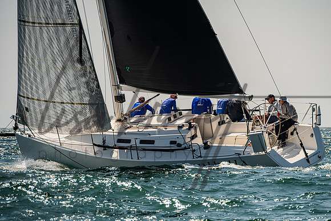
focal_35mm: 317
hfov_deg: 6.5
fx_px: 2911
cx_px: 192
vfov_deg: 4.3
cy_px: 128
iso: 500
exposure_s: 1/2500
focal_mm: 270
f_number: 8
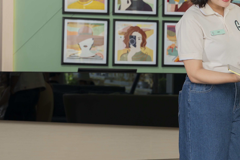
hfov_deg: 11.1
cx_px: 265
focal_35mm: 183
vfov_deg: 7.5
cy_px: 48
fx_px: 1220
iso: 200
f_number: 5.6
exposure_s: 1/60
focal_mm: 77
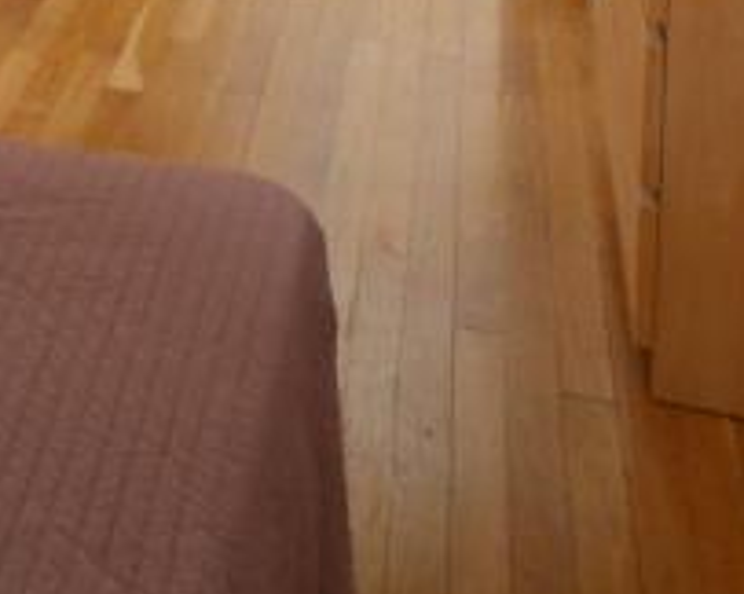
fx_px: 1562
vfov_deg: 16.7
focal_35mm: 71
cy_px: -563
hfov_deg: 24.8
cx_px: -92
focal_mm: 10
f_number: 4
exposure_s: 1/60
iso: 720
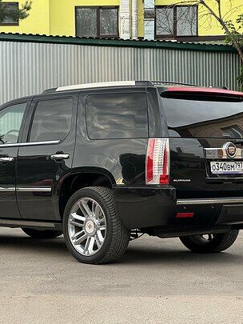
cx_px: 92
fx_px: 973
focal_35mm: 104
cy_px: 162
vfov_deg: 18.9
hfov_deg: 14.2
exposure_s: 1/99
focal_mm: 9
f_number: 2.8
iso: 160
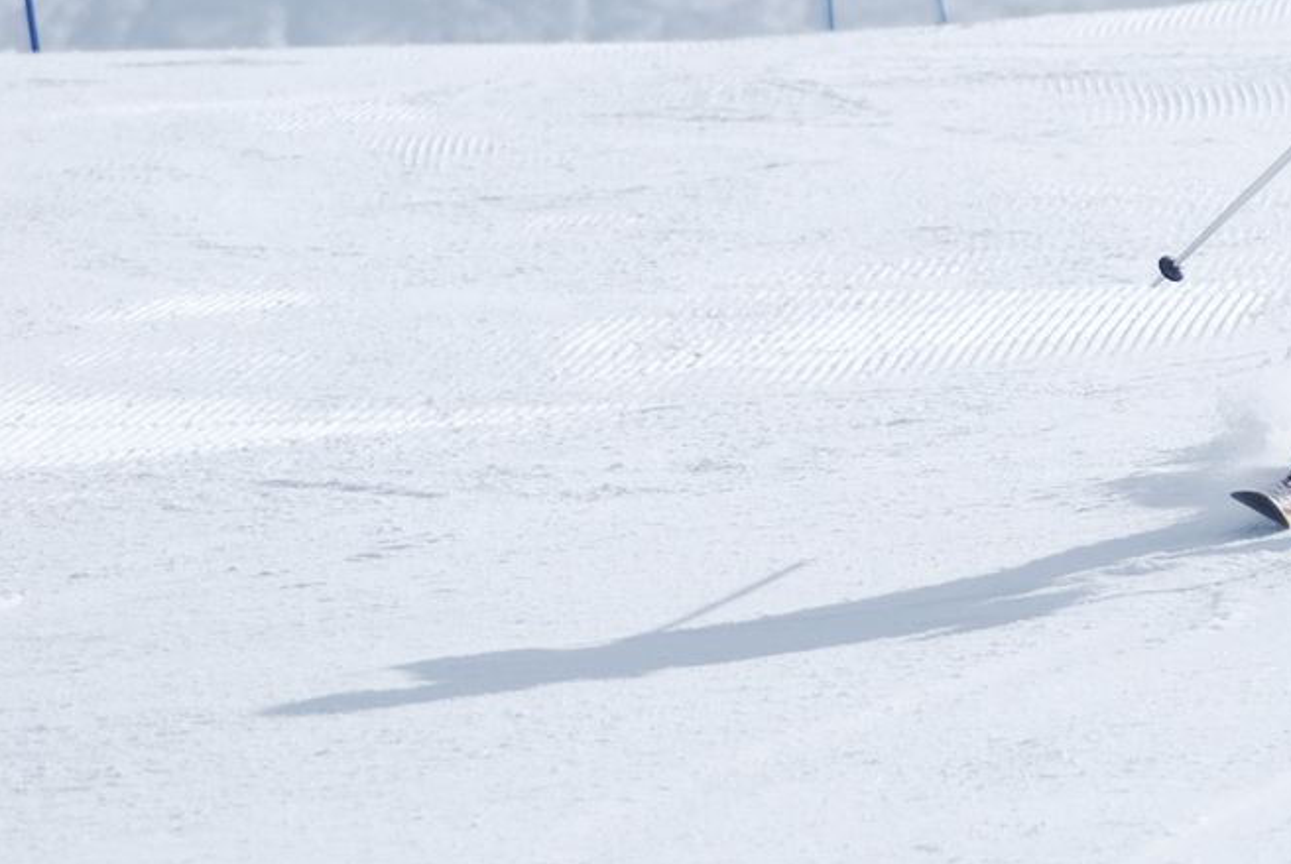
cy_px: 131
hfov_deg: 3.7
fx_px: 19709
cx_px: 1555
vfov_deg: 2.5
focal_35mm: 549
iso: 100
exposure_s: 1/1250
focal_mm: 150
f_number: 5
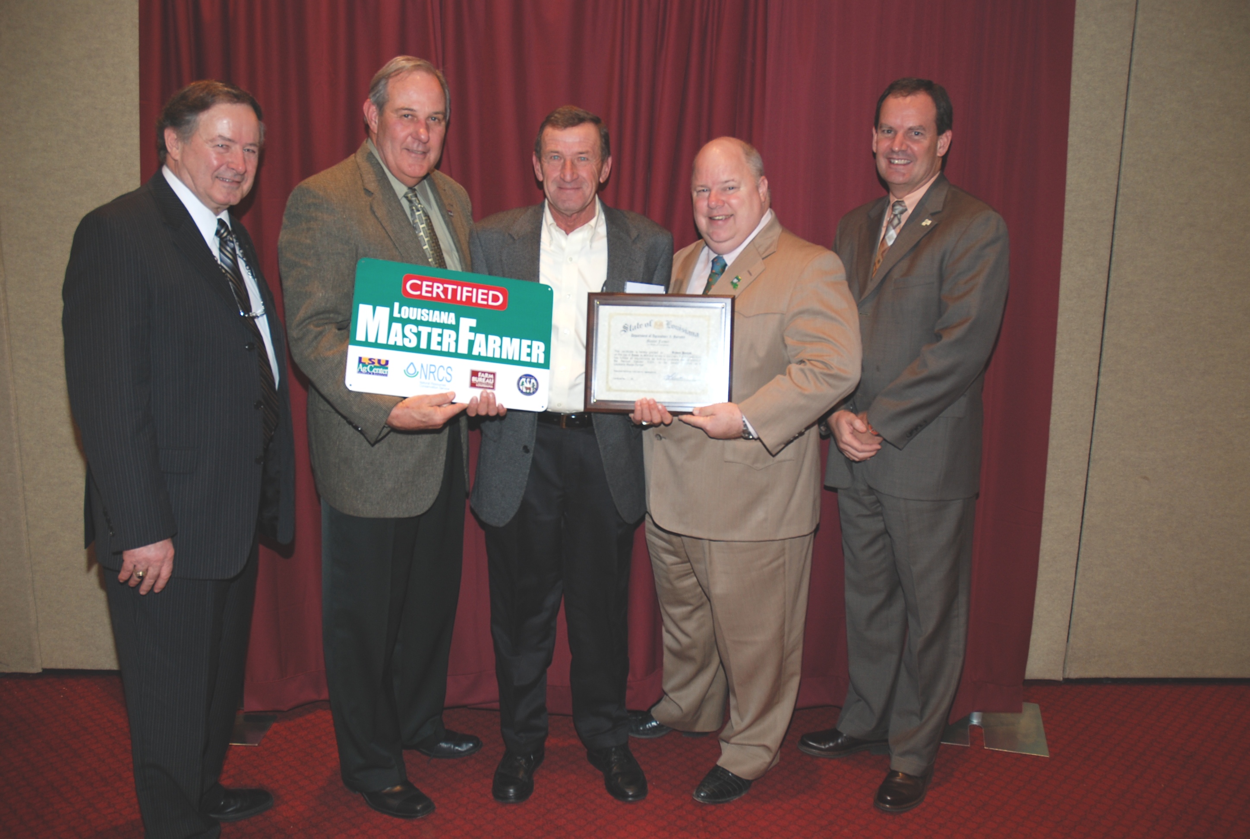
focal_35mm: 27
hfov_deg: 67.3
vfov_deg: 48.1
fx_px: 939
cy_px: 420
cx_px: 625
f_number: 4
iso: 200
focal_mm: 18
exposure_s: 1/60
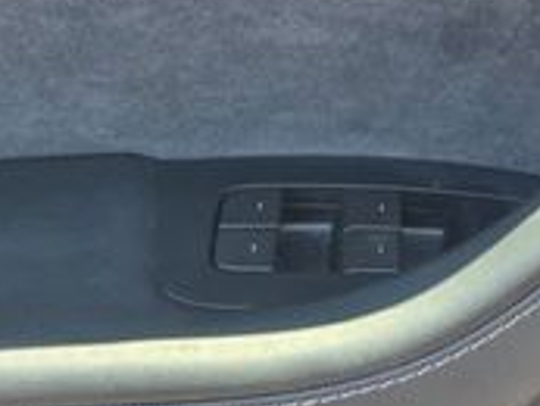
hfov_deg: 22.4
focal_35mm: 85
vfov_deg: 17.4
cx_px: 493
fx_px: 1327
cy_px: 153
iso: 64
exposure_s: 1/180
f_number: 1.8
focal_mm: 5.4
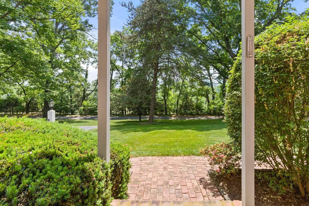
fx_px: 163
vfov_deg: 64.4
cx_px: 172
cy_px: 91
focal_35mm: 19
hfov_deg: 86.6
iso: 640
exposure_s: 1/500
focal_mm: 16
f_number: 8
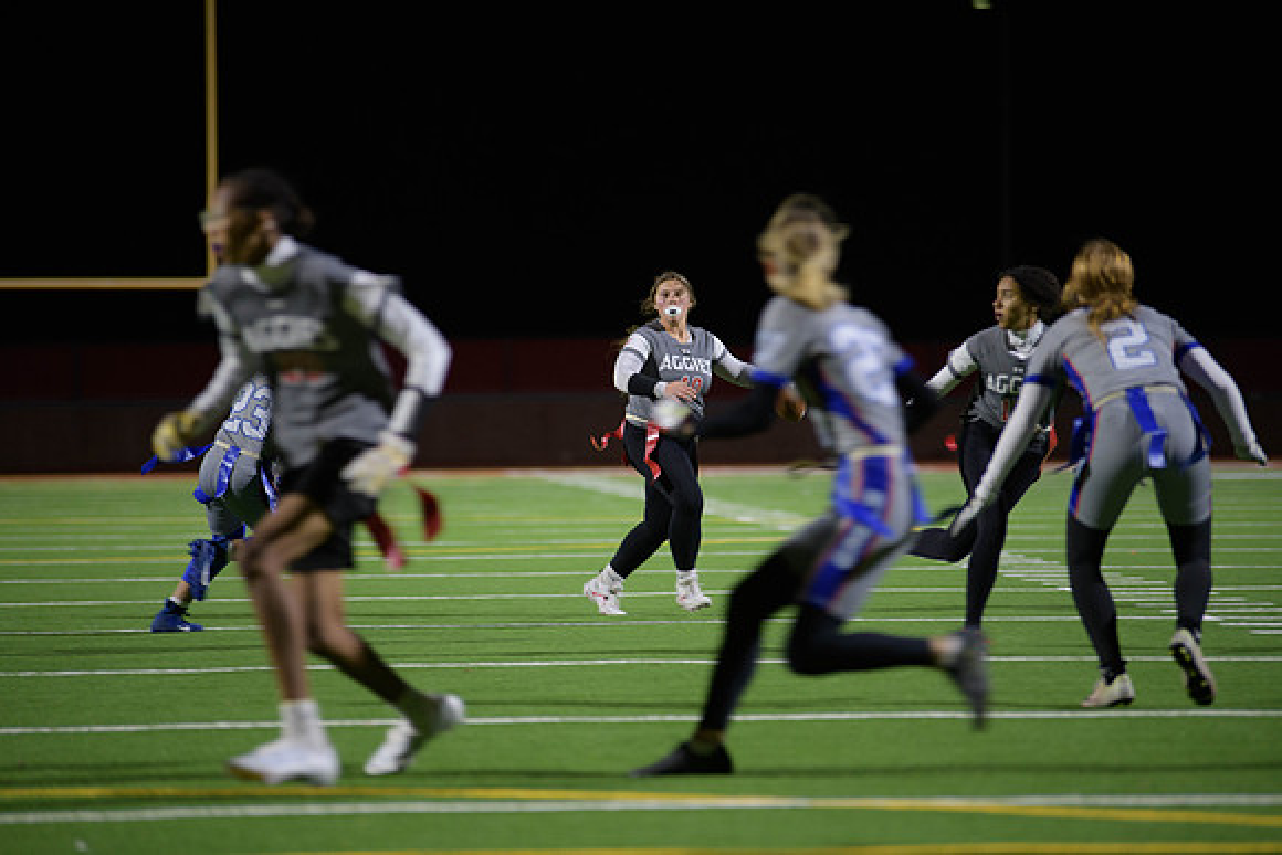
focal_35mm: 200
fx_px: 7124
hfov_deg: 10.3
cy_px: 428
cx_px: 641
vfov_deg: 6.9
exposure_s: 1/200
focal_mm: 200
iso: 1000
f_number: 2.8
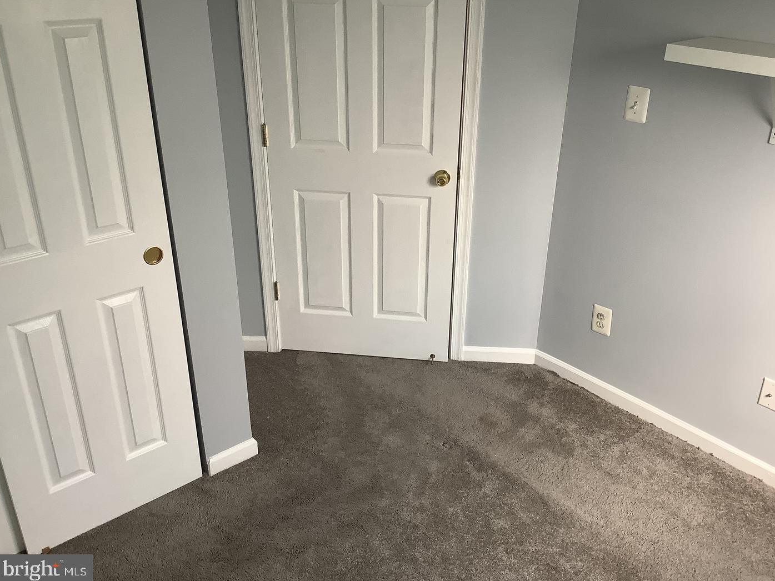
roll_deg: -0.4
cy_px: 286
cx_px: 396
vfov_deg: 44.2
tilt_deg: -26.3
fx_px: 716
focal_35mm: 32
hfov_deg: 56.8
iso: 50
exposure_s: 1/60
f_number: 2.4
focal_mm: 3.3
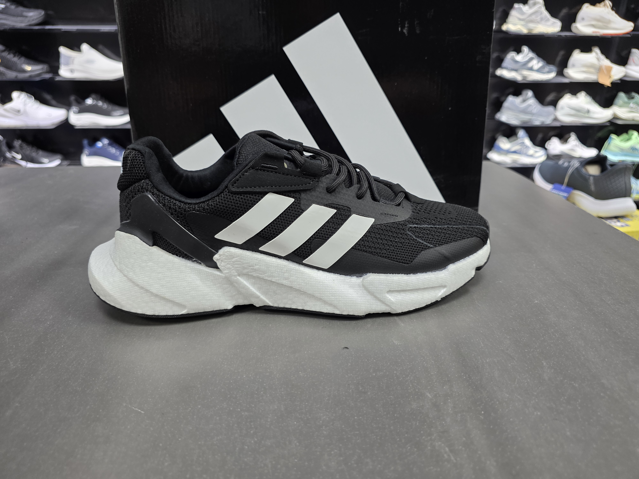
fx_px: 425
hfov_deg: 73.9
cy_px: 240
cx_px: 320
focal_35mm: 23
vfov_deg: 58.9
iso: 160
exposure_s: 1/100
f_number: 1.7
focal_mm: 6.3
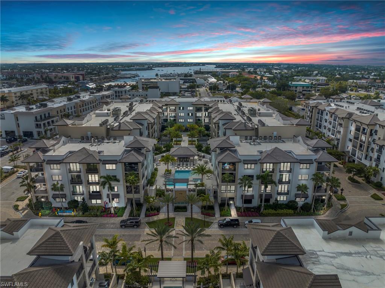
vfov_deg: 56.7
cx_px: 192
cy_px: 144
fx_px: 267
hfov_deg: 71.6
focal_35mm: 24
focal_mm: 12.29
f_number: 4
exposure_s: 1/120
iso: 100
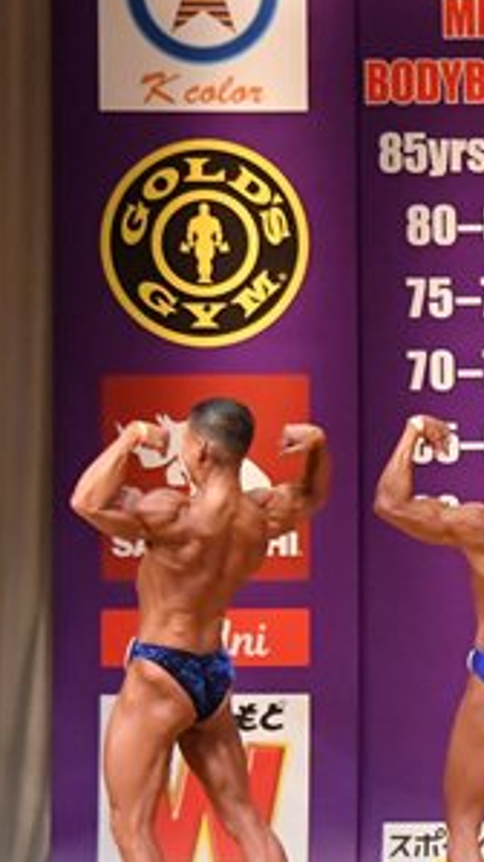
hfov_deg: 3.3
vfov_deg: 5.9
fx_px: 8358
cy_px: 551
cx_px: 892
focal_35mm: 366
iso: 6400
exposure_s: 1/400
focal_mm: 90
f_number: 5.6
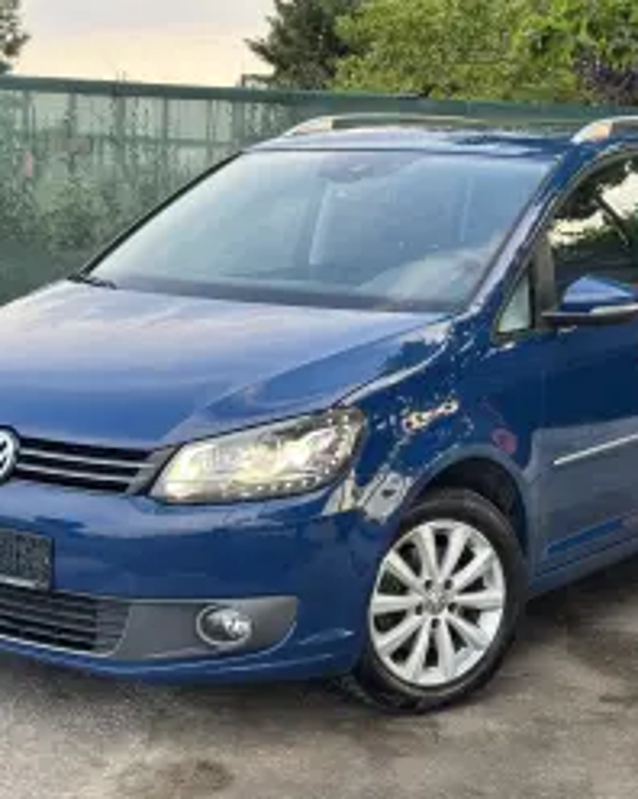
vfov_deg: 27.9
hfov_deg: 22.4
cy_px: 380
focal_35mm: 68
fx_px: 1607
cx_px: 387
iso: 80
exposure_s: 1/123
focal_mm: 6.76
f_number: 1.78
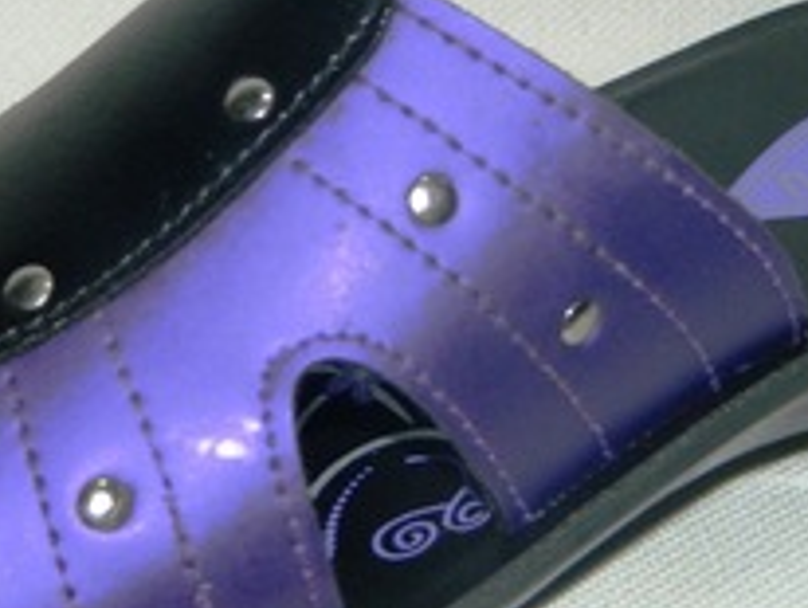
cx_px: 345
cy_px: 241
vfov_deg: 13.0
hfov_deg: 17.2
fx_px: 2664
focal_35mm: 114
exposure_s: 1/50
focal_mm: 8.4
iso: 200
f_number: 10.2
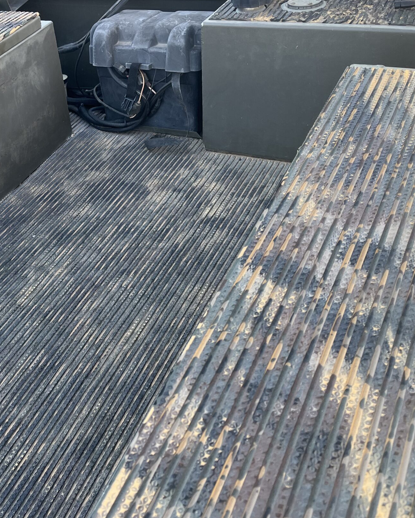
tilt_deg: -37.6
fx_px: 614
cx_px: 88
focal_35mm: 40
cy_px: 244
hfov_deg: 36.2
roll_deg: +11.8
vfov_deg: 45.8
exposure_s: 1/318
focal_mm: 5.1
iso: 50
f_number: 1.6
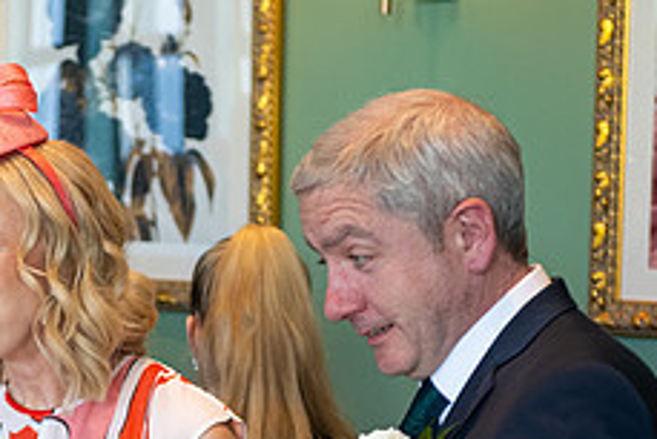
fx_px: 2867
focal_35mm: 157
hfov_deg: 12.9
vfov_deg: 8.7
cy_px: 486
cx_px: -3
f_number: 3.5
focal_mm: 62
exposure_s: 1/160
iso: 800
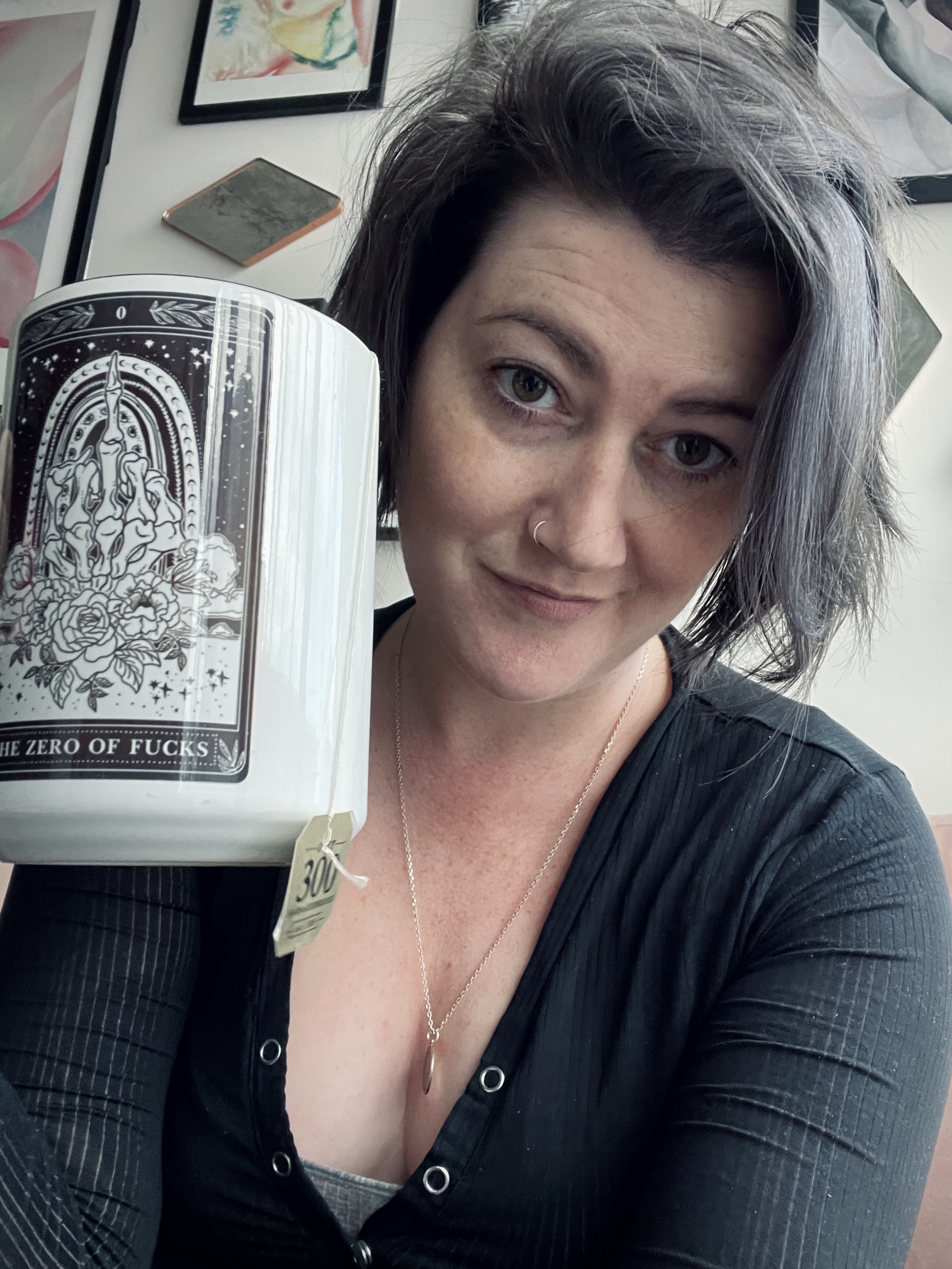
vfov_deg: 60.0
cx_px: 476
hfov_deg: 46.8
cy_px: 634
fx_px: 1100
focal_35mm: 30
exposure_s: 1/60
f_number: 2.2
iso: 320
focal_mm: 2.71
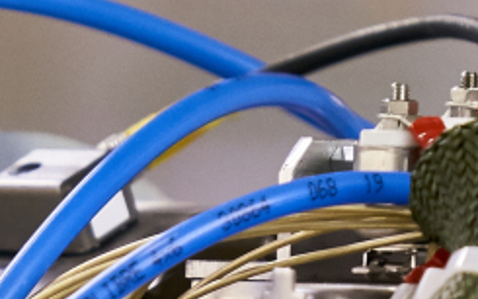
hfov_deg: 3.3
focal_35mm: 628
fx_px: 8179
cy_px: 810
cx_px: 166
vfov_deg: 2.1
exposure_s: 1/60
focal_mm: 70
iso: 640
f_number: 2.8
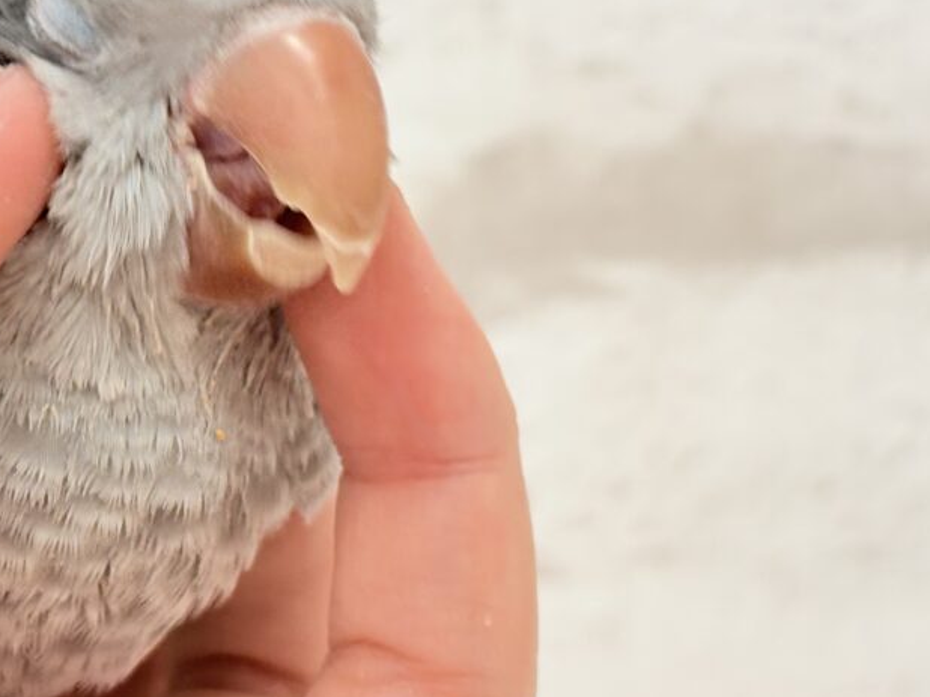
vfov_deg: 14.6
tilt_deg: -3.2
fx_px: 2712
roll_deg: +3.4
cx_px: 205
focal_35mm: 101
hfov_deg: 19.3
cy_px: 286
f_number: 1.6
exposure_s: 1/50
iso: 80
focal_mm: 5.96
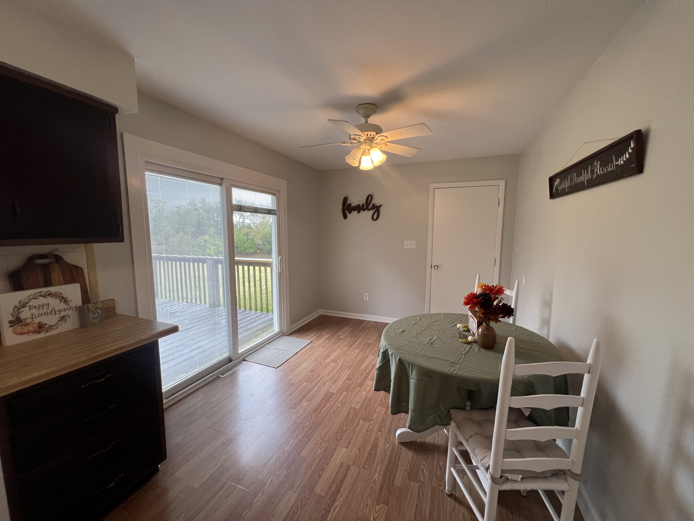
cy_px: 260
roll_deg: -0.5
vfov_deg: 89.9
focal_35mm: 13
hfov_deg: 106.2
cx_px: 347
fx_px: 261
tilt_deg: -6.6
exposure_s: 1/120
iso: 160
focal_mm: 1.57
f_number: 1.8
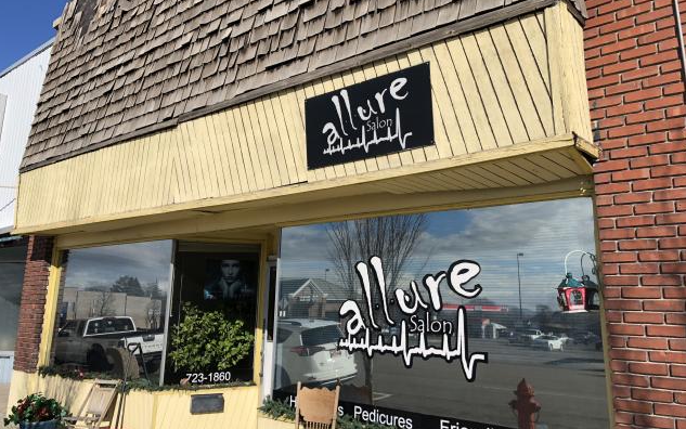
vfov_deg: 41.8
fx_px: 561
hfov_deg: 62.9
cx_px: 344
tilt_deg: +10.6
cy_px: 187
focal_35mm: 30
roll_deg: -1.0
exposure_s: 1/1799
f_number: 1.8
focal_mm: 3.99
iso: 20
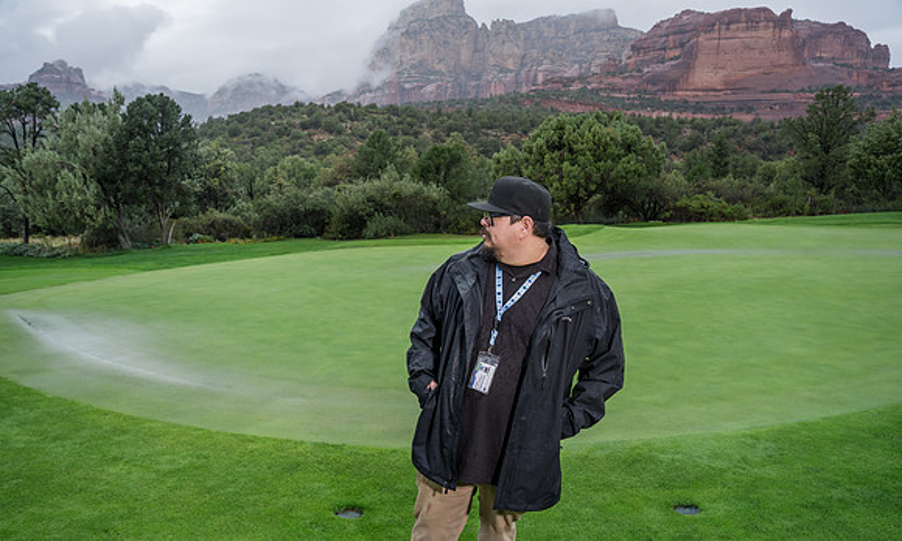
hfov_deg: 73.8
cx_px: 451
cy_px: 300
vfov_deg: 48.4
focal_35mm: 25
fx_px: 601
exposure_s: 1/500
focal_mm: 24
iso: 400
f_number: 5.6
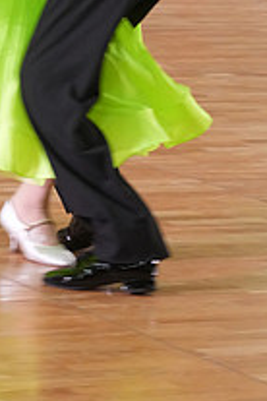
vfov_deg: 6.3
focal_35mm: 322
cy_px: -151
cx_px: 154
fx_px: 3582
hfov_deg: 4.3
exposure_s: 1/250
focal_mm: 115
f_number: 5.6
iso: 4000
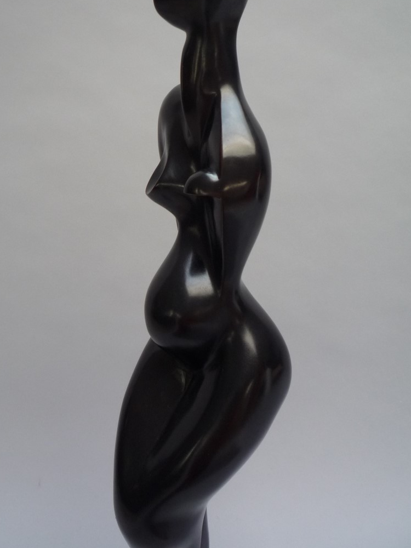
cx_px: 168
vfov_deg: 51.1
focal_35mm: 36
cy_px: 224
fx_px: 570
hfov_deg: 39.5
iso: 160
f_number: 3.3
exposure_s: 1/30
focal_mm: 5.2
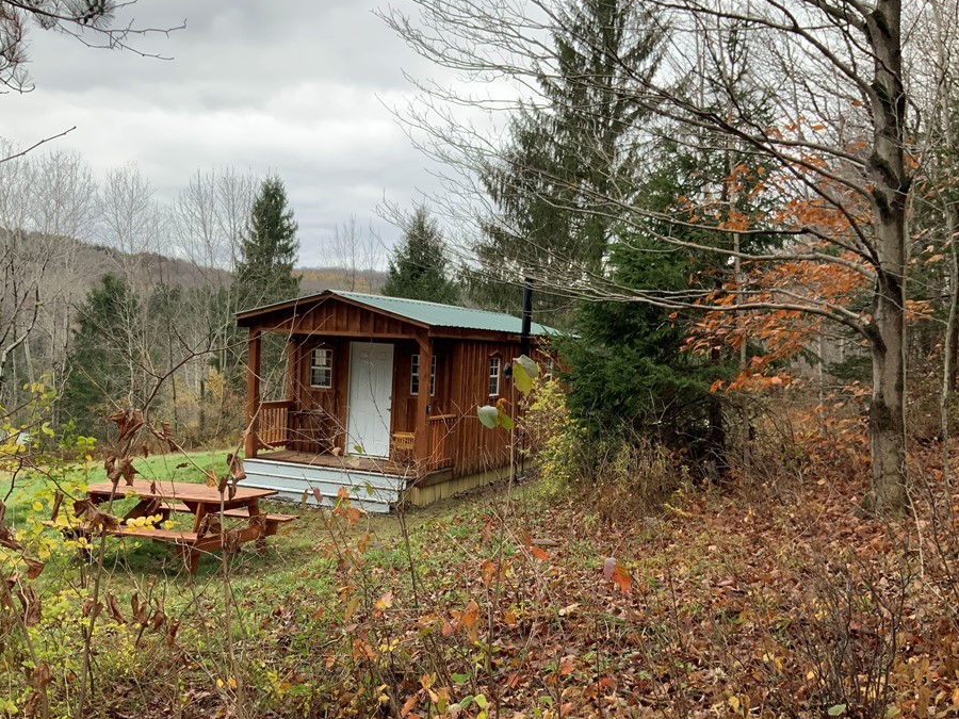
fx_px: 914
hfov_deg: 55.3
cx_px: 453
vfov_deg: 42.9
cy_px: 398
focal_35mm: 33
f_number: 1.8
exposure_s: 1/180
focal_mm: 3
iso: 16
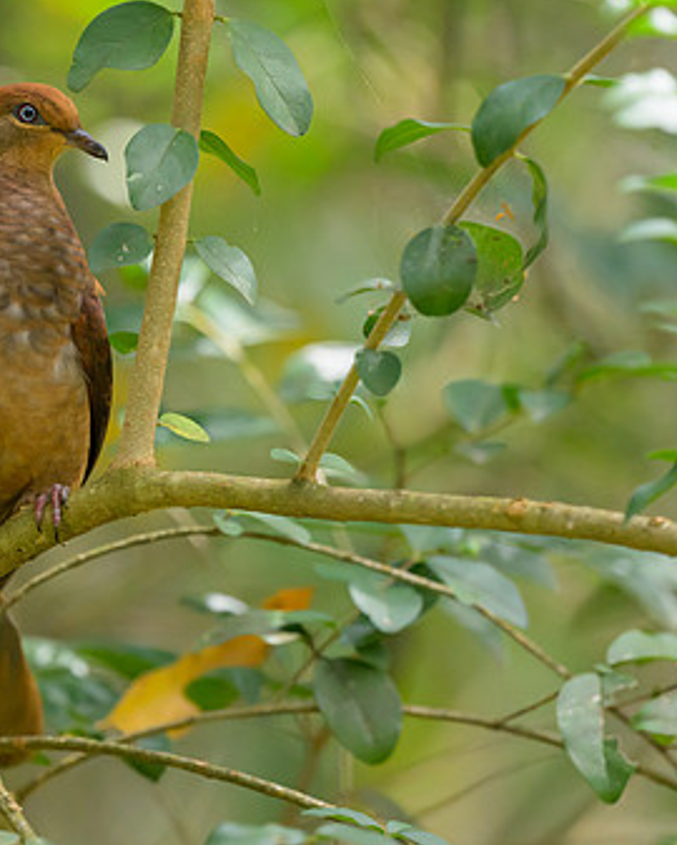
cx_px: 286
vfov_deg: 2.2
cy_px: 329
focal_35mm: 877
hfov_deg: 1.8
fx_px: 21945
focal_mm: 400
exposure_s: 1/4000
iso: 2200
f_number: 2.8
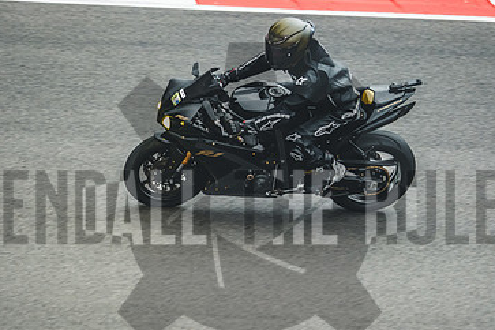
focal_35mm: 479
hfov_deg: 4.3
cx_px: 250
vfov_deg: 2.9
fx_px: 6586
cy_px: 209
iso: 1600
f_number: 2
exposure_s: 1/1250
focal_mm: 200
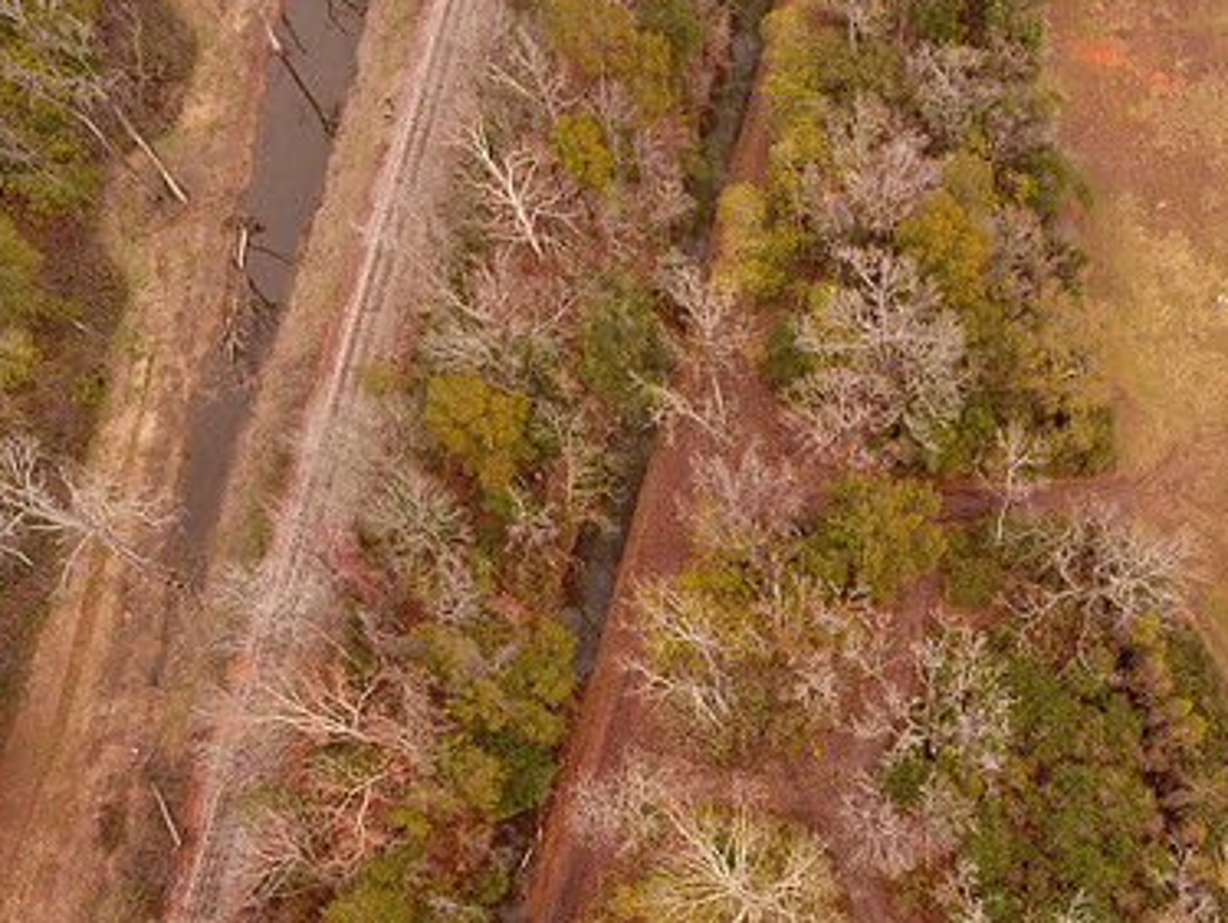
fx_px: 1100
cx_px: 854
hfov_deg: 56.6
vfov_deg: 44.2
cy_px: 672
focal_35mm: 31
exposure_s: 1/220
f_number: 2.8
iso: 100
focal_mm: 3.61
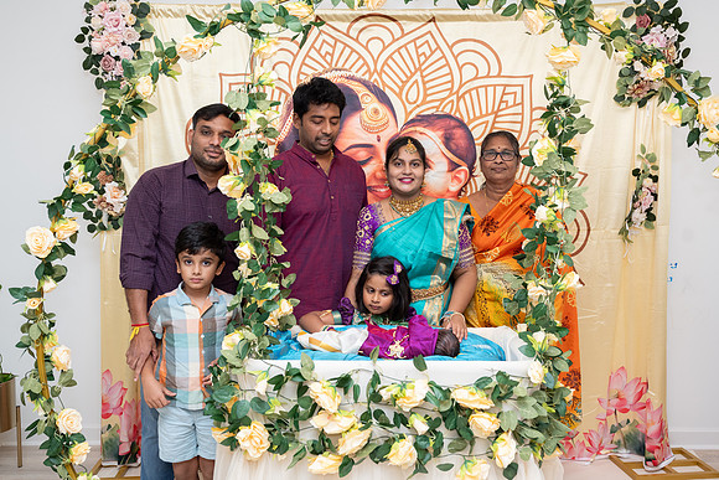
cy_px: 240
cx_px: 360
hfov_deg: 60.6
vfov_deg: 42.6
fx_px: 615
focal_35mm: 31
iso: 500
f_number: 4
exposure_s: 1/200
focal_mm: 29.5
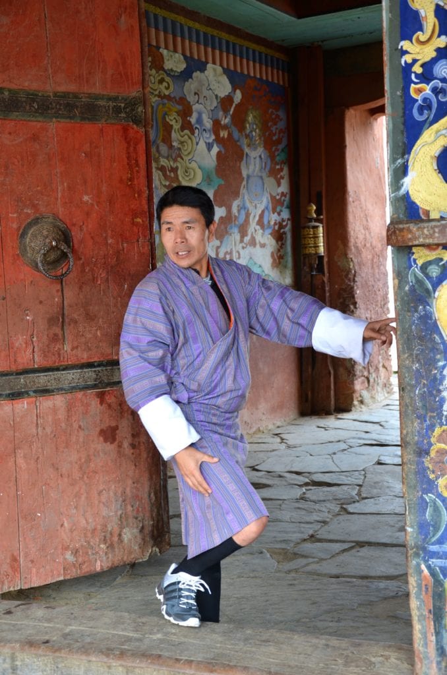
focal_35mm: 57
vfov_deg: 35.1
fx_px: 1067
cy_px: 338
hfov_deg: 23.7
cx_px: 224
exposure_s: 1/100
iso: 250
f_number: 5
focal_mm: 38
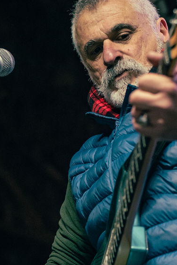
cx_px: 102
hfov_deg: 10.0
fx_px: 1009
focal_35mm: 137
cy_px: 178
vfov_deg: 14.9
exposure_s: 1/200
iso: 2000
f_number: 2.5
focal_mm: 50
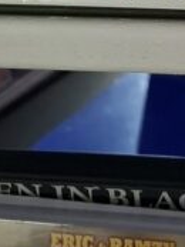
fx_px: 968
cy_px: -313
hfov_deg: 10.9
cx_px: 108
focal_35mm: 136
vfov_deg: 12.1
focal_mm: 5.54
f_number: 1.8
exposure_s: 1/33
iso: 400
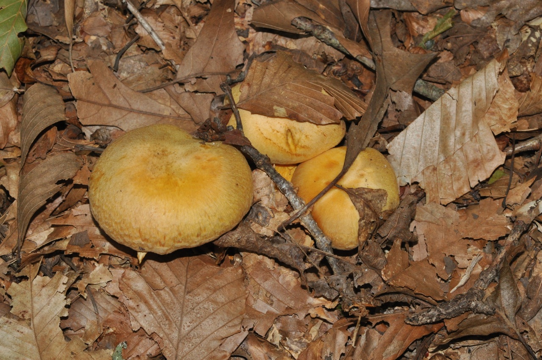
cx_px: 271
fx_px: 1353
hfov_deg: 22.6
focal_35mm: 90
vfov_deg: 15.1
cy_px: 180
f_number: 14
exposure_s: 1/60
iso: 800
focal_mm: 60
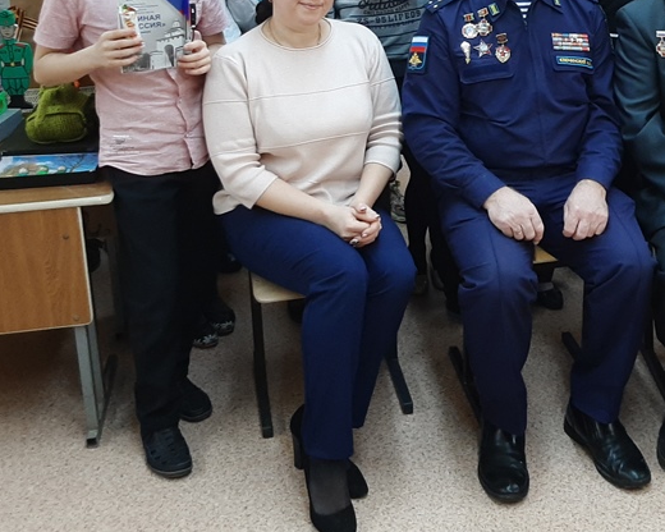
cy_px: 66
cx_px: 519
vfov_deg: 29.2
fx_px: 984
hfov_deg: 36.2
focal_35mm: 50
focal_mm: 3.93
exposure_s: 1/50
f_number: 1.7
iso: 80
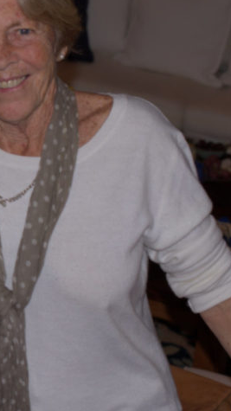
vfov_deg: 18.9
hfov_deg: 10.1
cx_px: -190
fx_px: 1231
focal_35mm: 113
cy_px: 147
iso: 1250
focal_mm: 50
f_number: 5.6
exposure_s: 1/60
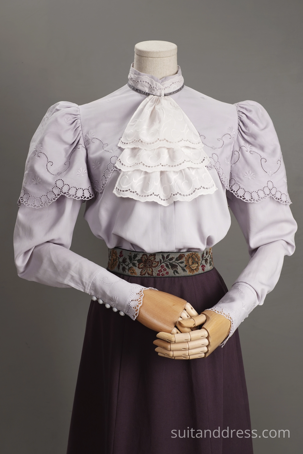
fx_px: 606
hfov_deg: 28.1
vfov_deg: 41.1
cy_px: 227
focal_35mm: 48
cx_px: 152
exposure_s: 1/30
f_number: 7.1
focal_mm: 32
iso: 320
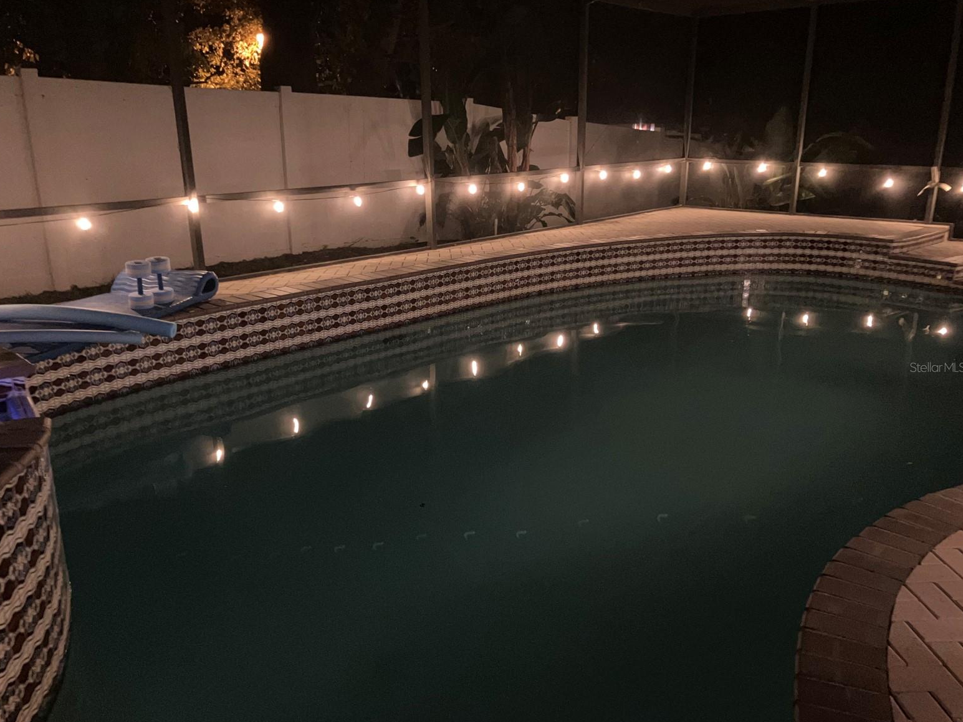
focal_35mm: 29
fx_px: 807
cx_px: 470
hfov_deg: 61.6
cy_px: 367
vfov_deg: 48.2
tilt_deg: -16.5
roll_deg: +1.0
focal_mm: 3.99
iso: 500
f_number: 1.8
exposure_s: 1/4
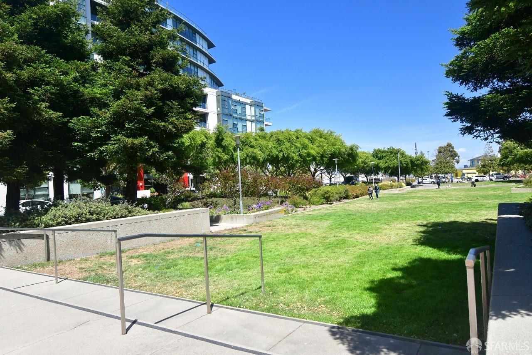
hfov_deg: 73.8
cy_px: 178
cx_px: 266
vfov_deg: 53.1
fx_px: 355
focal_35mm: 24
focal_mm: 16
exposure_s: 1/500
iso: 800
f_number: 8
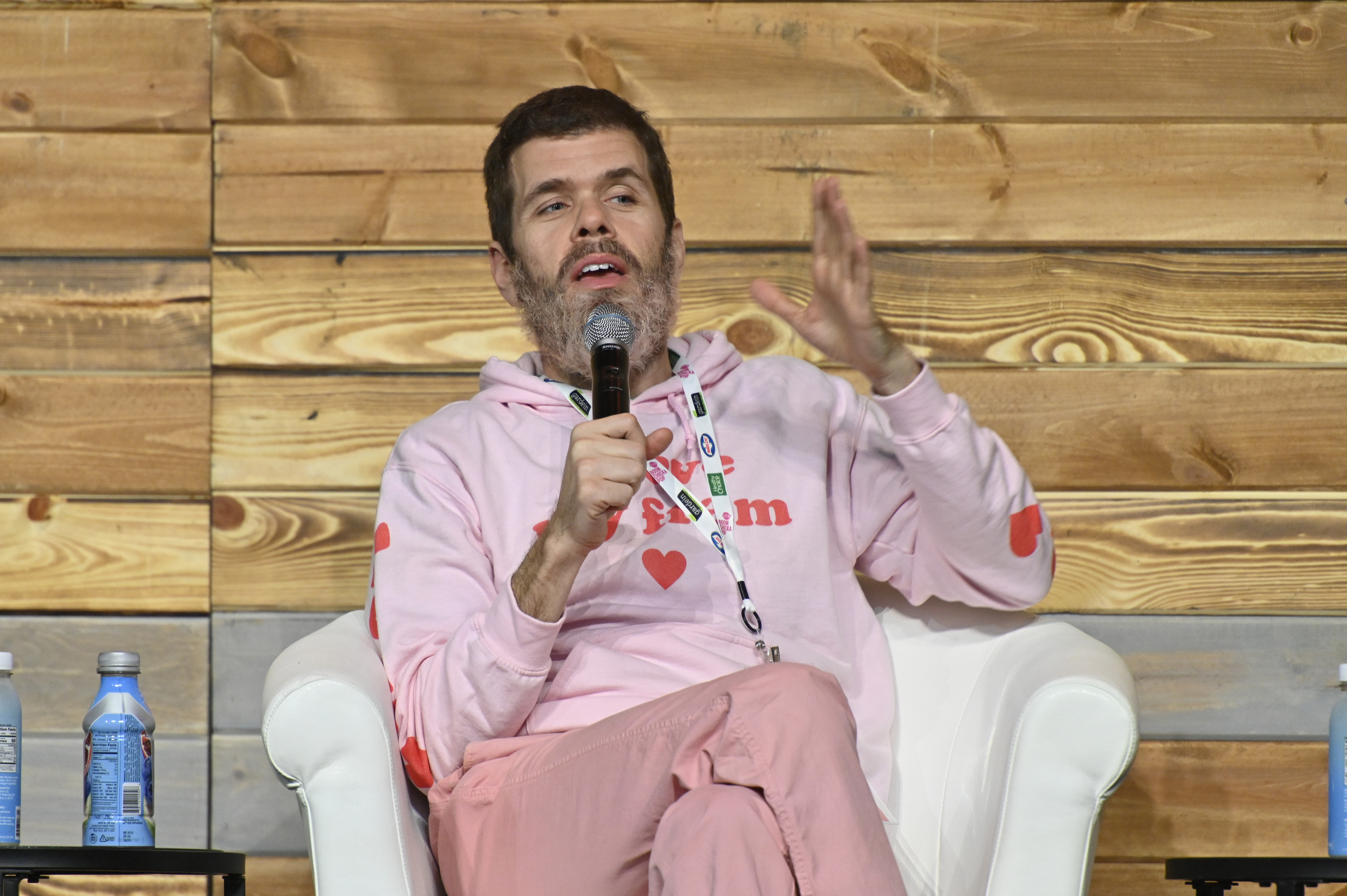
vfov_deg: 3.4
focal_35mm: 400
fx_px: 14956
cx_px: 674
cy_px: 448
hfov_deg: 5.2
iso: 4000
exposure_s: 1/250
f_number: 5.6
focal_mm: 400
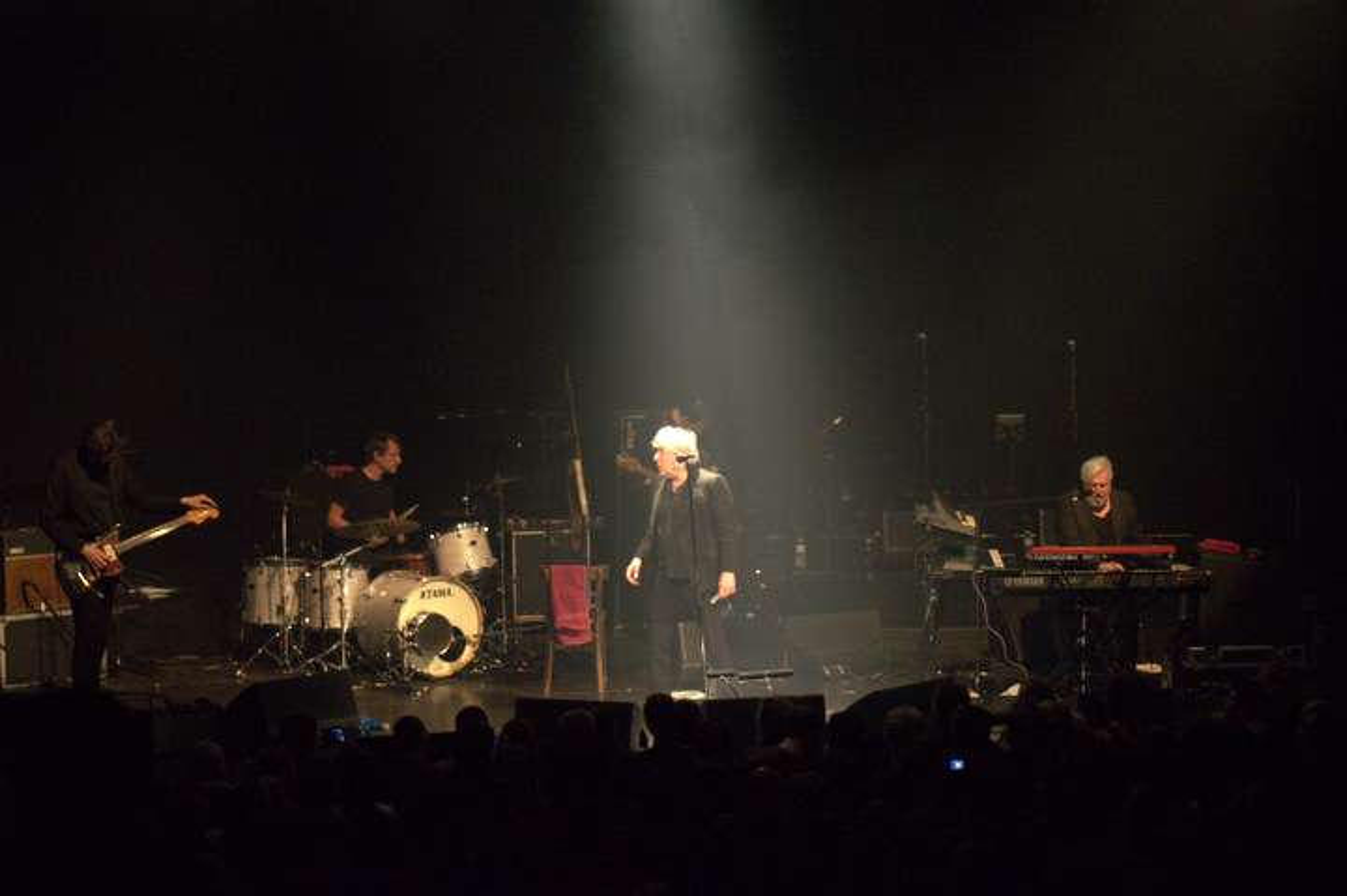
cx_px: 674
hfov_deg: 19.5
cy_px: 448
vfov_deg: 13.0
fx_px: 3926
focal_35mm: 105
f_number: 2.8
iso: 3200
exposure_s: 1/80
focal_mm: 70
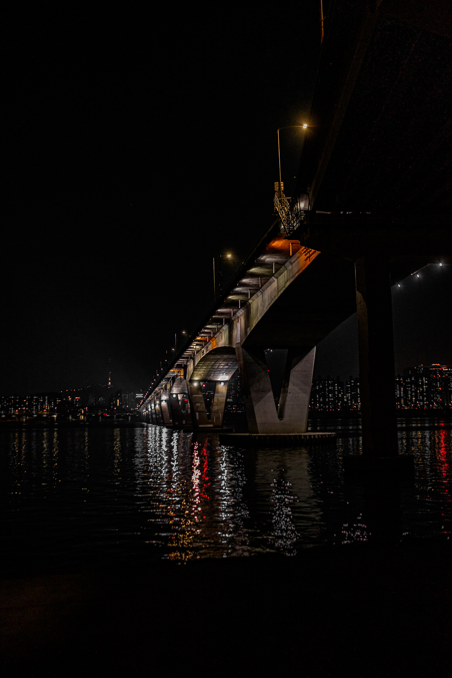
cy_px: 339
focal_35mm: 35
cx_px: 226
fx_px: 659
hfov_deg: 37.9
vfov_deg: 54.4
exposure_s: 1/125
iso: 640
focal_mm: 23
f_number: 1.4
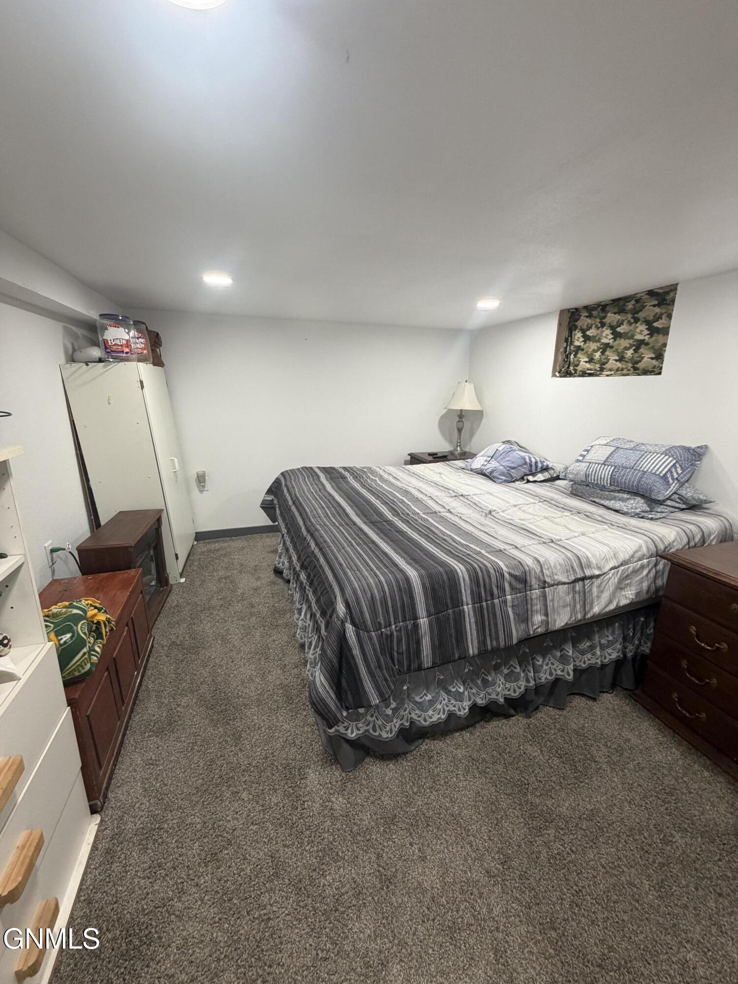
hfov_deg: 85.7
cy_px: 492
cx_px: 369
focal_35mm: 14
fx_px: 398
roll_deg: -0.4
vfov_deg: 102.1
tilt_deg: -15.0
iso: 200
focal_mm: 2.22
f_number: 2.2
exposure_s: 1/60
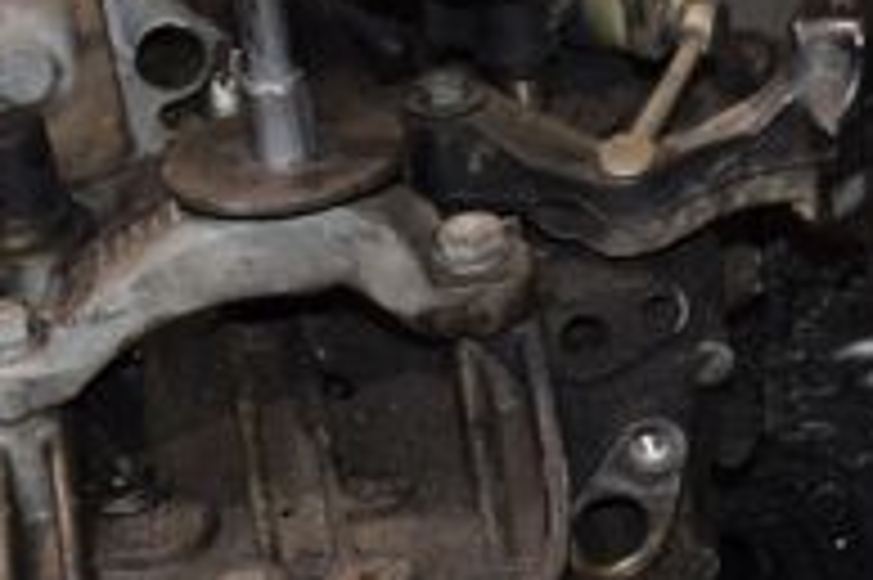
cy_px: 571
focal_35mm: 158
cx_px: 360
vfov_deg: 8.6
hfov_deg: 13.0
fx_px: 3828
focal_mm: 32
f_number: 5
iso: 800
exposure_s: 1/60
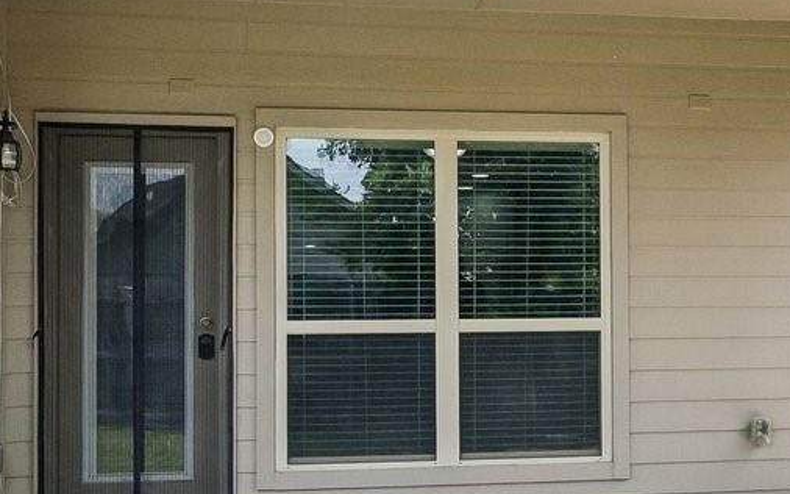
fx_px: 1421
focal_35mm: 66
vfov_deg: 19.7
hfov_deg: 30.6
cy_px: 299
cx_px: 587
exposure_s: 1/640
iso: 400
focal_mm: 16
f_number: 8
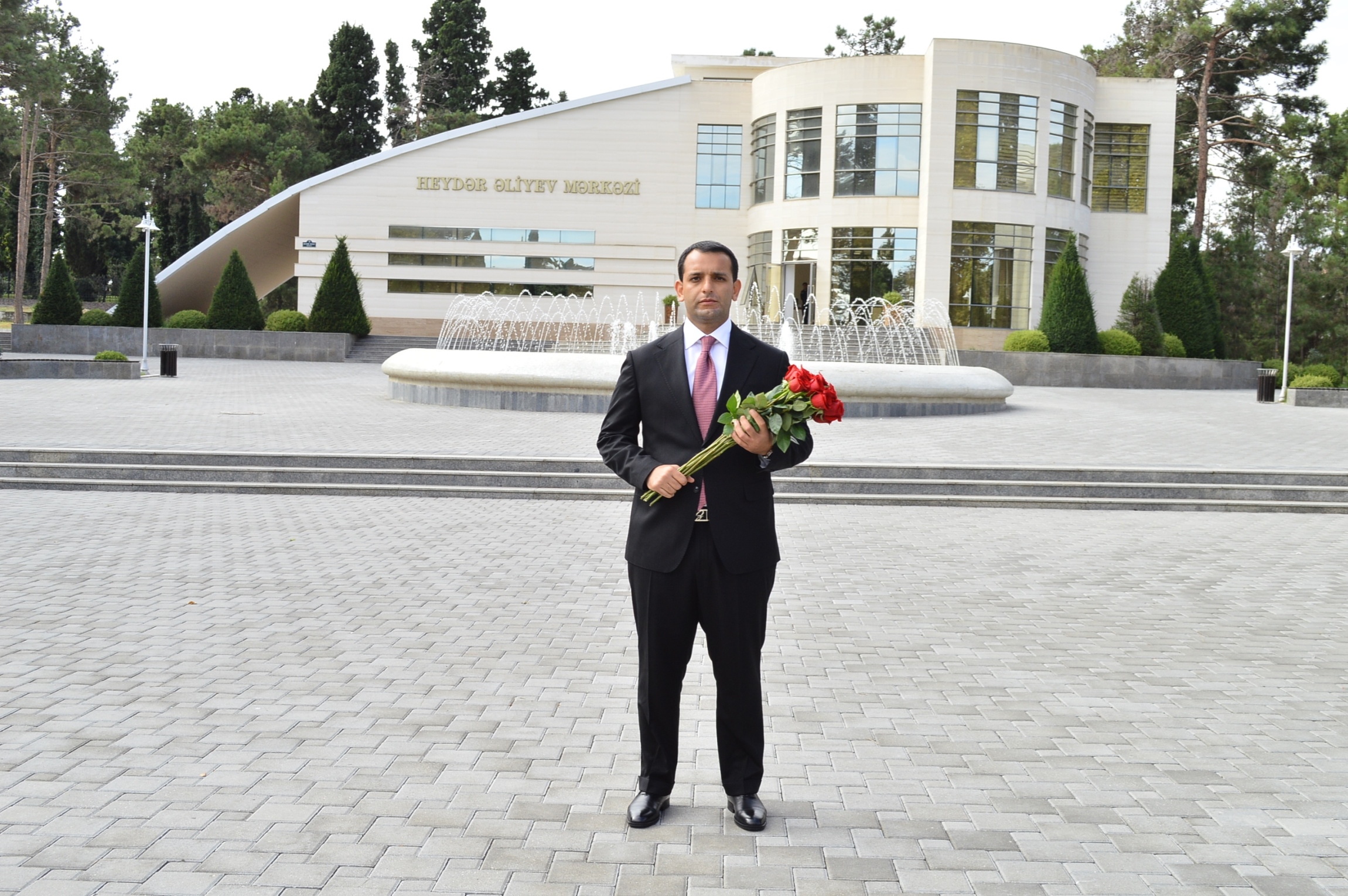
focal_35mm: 39
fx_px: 1459
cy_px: 448
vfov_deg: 34.1
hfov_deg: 49.6
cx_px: 674
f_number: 9
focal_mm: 26
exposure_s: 1/160
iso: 200
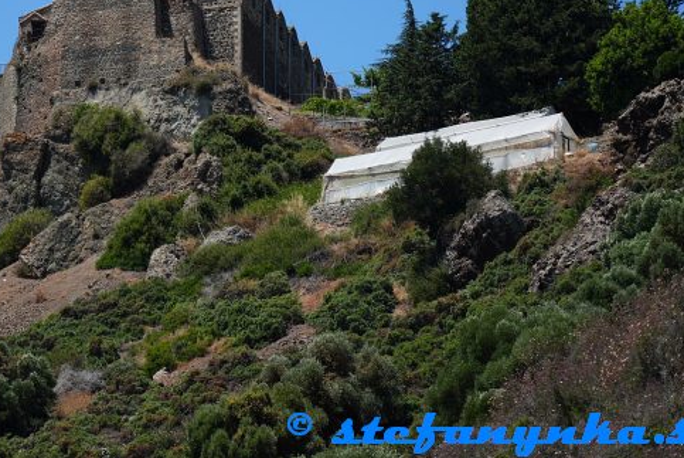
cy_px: 80
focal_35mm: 174
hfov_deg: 11.8
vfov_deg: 7.9
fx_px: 3309
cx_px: 166
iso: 100
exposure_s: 1/500
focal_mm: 105
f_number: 4
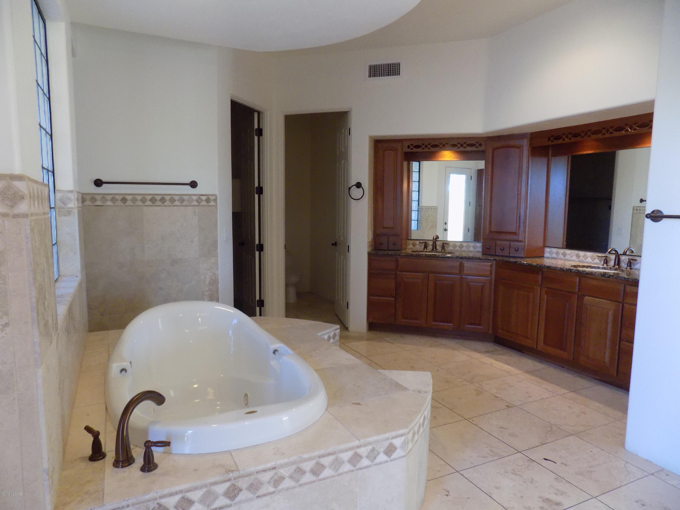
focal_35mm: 23
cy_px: 255
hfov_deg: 73.9
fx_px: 452
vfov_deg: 58.9
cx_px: 340
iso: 280
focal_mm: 4
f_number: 3.1
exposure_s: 1/30
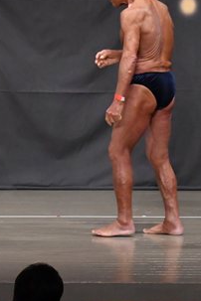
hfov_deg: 3.7
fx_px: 3149
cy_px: 91
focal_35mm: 376
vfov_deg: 5.5
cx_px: 84
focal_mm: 98
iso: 5000
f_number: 5.6
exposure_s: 1/400
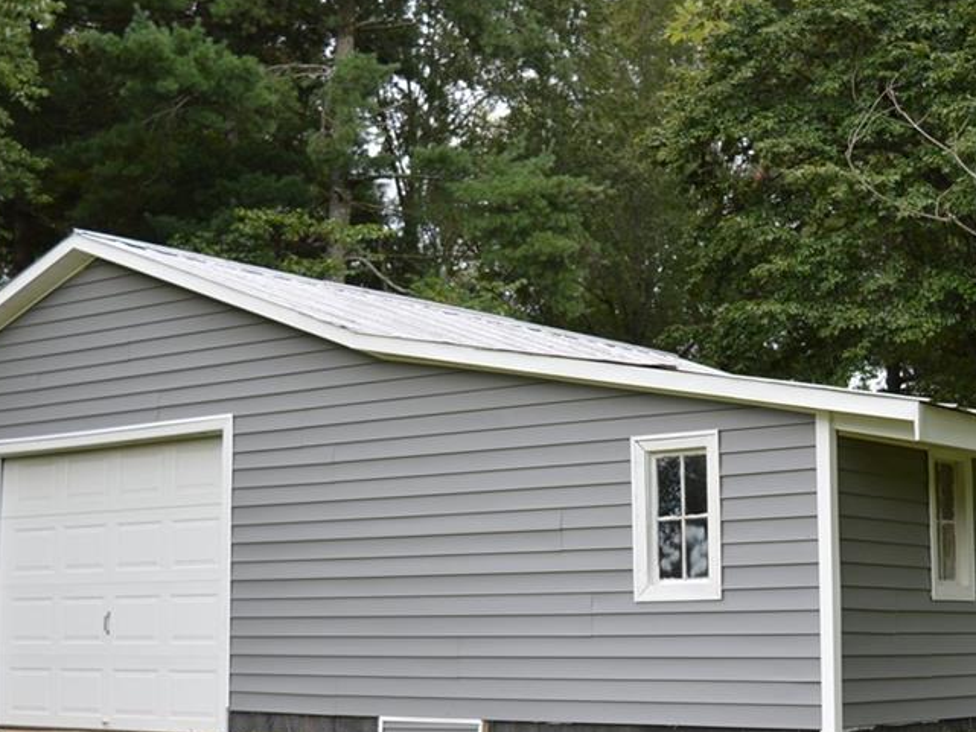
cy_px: 478
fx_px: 1883
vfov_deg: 21.9
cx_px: 566
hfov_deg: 29.0
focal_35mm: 67
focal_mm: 29
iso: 110
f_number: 5.6
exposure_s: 1/125
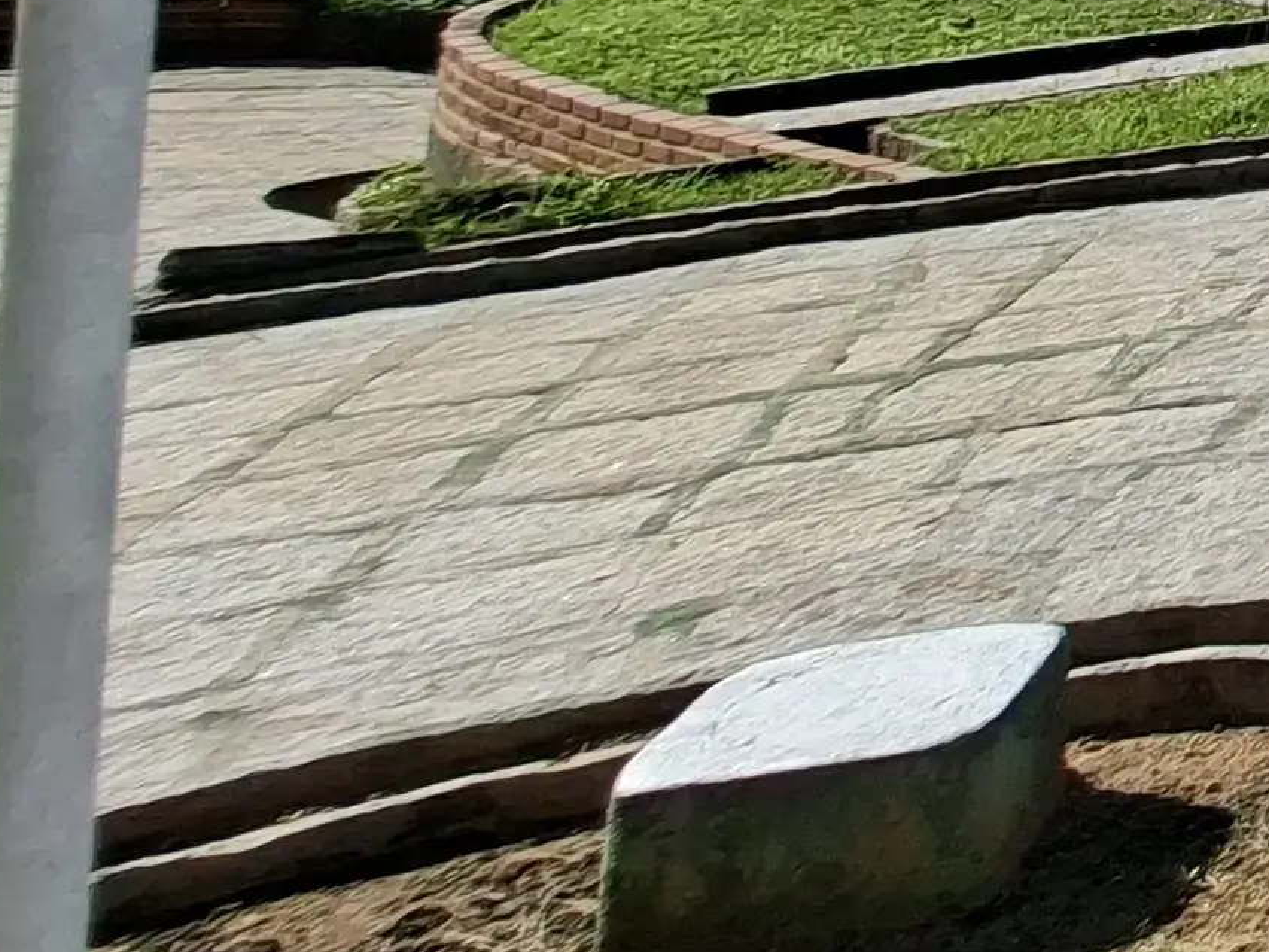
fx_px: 2236
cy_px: -505
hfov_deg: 17.1
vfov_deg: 20.4
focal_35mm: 61
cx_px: 2791
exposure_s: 1/1136
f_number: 2.2
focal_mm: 1.74
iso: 40
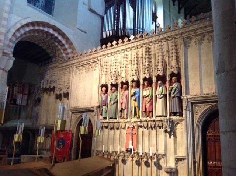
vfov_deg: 40.6
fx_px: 238
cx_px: 118
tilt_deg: +13.5
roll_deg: -2.9
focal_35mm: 35
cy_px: 88
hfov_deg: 52.7
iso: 160
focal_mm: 4.28
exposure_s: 1/15
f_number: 2.4
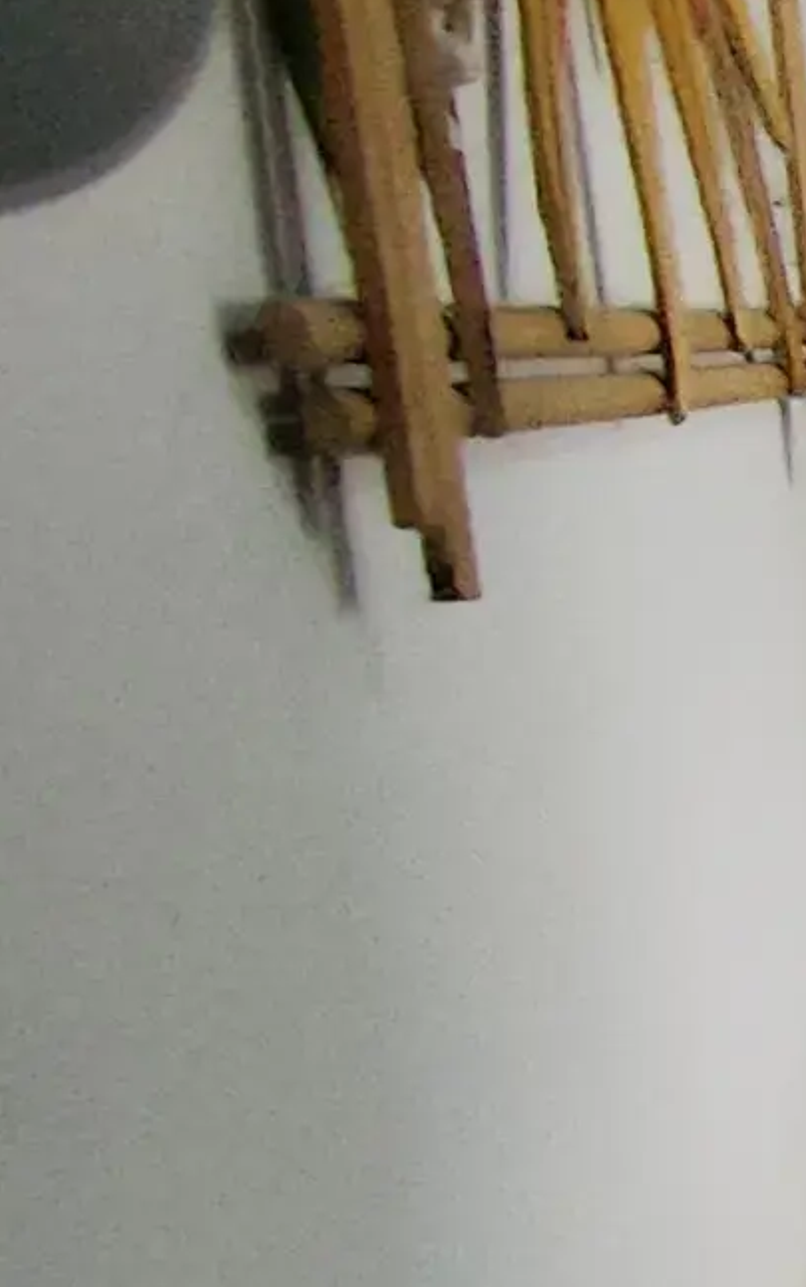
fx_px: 3019
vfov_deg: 24.0
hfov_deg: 8.1
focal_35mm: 86
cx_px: 3262
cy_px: 802
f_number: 2.2
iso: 160
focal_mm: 1.65
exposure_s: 1/60
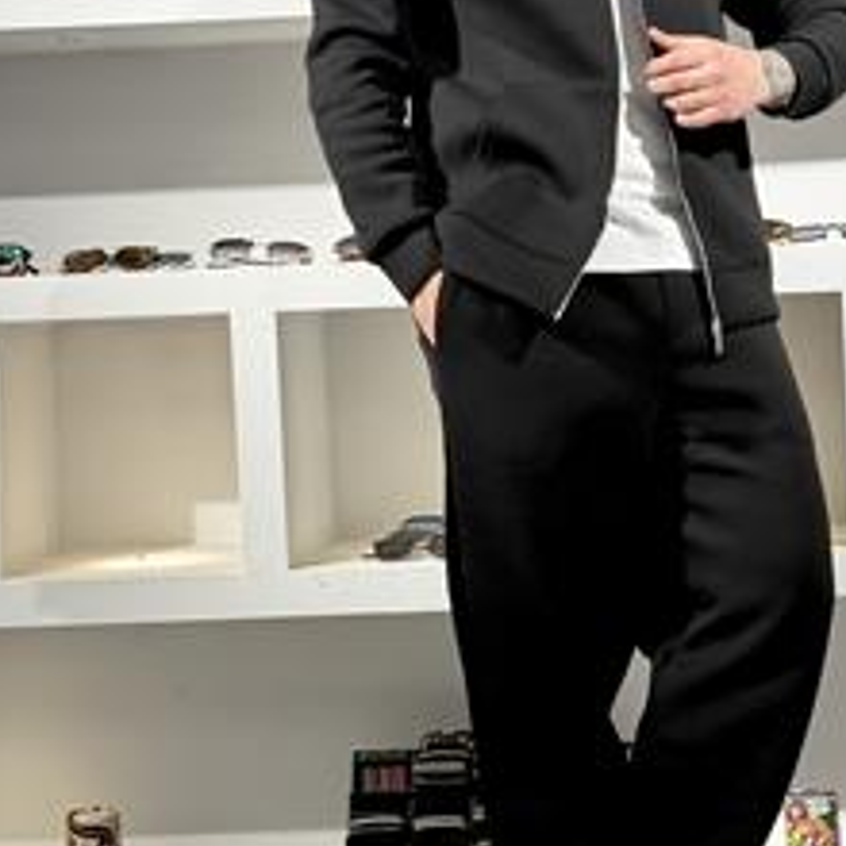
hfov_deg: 19.2
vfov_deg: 19.3
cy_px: 342
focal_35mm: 90
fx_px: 2489
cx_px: 592
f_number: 1.78
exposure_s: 1/100
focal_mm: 6.76
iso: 125
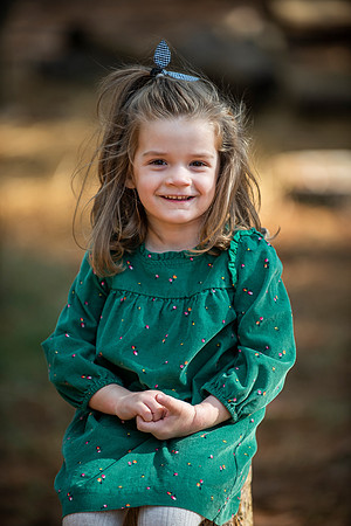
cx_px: 176
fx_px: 2925
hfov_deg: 6.9
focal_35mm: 200
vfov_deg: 10.3
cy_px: 263
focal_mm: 200
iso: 400
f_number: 2.8
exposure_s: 1/800
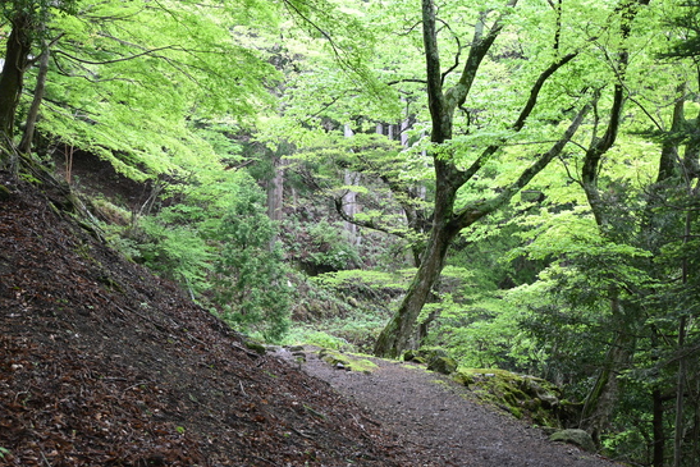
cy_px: 210
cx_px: 380
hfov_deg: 40.8
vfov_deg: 27.9
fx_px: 939
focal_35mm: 48
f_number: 5
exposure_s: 1/50
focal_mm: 27.5
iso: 320
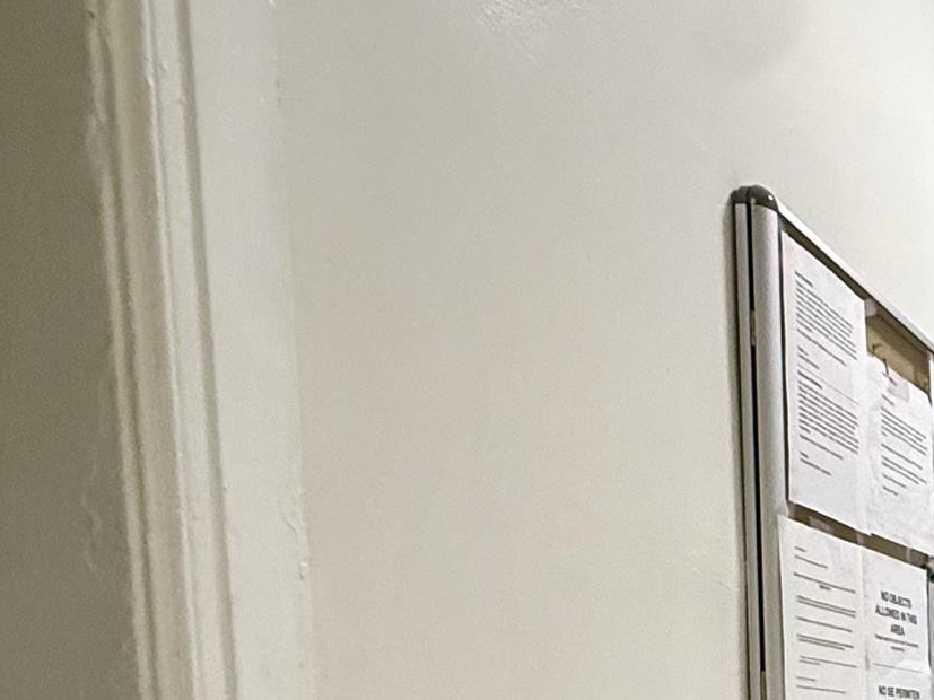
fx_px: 1403
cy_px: 912
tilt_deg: -5.0
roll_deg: +0.2
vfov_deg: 24.4
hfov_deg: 26.0
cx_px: 1433
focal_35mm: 52
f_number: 2.2
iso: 250
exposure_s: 1/120
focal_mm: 2.22
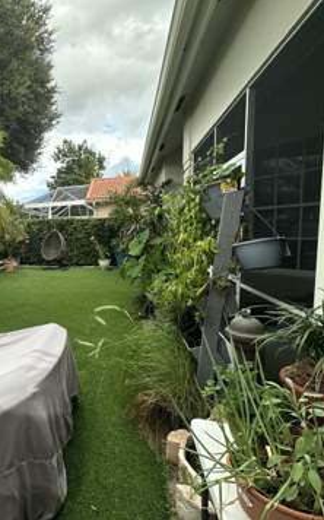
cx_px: 22
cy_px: 259
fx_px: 283
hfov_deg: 51.3
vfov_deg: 85.1
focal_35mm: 20
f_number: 2.2
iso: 40
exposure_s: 1/384
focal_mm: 2.22
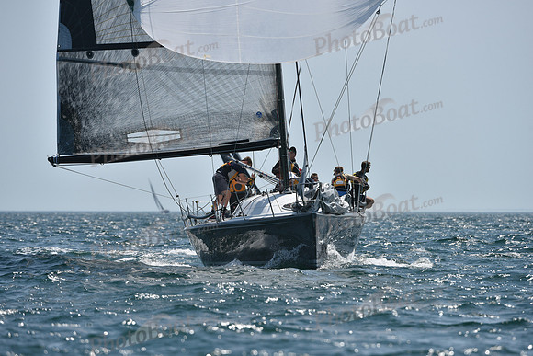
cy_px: 178
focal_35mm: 400
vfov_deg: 3.4
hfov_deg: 5.2
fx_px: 5923
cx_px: 266
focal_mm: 400
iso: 320
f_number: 7.1
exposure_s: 1/2000
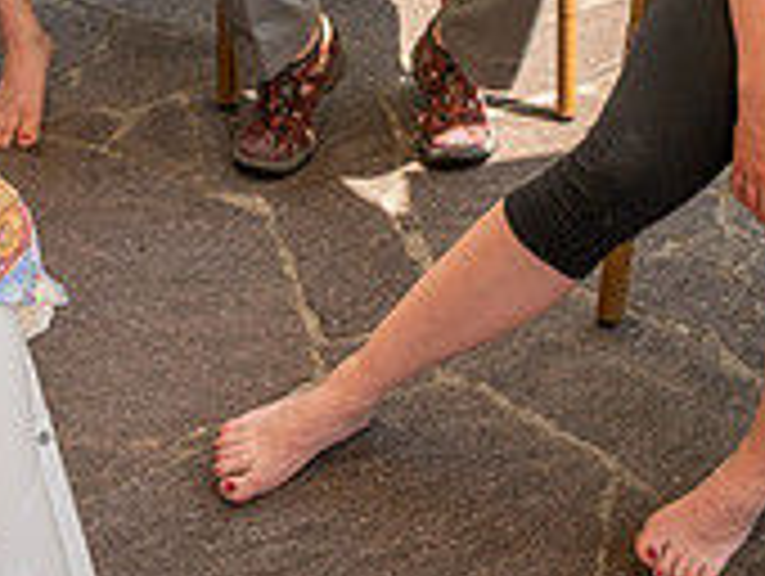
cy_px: -194
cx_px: 522
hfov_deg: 20.5
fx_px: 2102
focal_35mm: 95
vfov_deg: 14.8
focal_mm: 29
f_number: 7.1
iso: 250
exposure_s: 1/200
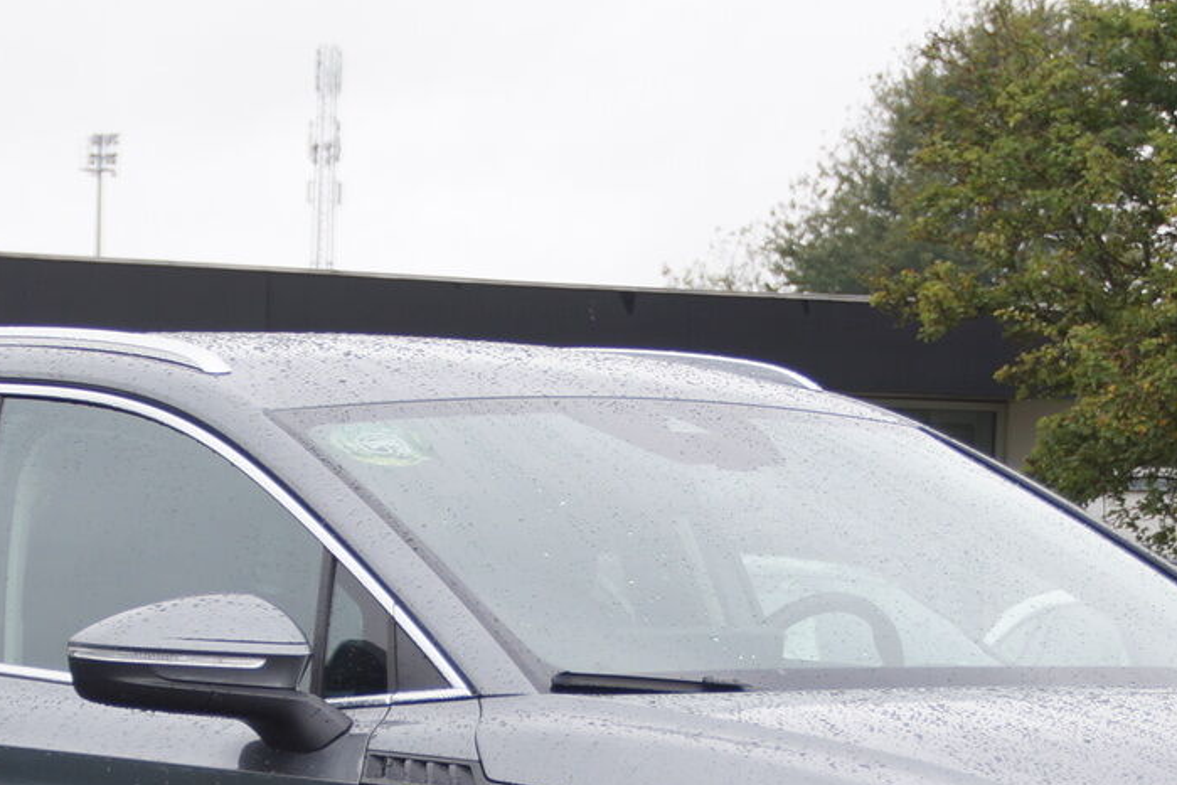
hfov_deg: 9.1
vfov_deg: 6.0
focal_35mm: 226
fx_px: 7401
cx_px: 546
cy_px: 856
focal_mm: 55
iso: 100
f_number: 5
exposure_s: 1/100
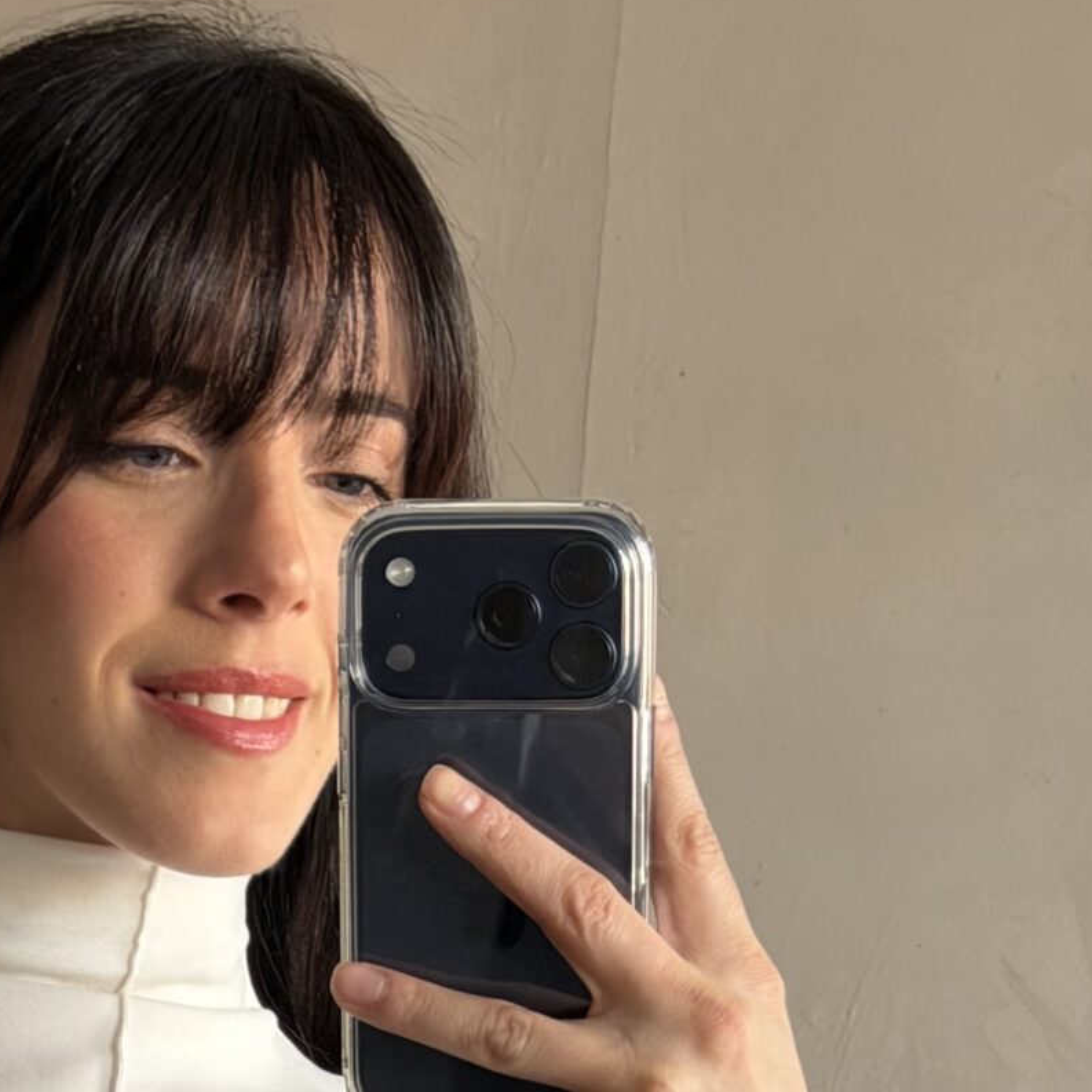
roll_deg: -3.7
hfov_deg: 12.6
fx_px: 4890
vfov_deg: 12.4
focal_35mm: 137
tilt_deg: -14.9
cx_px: 95
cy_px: 1411
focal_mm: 6.76
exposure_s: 1/60
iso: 200
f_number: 1.78
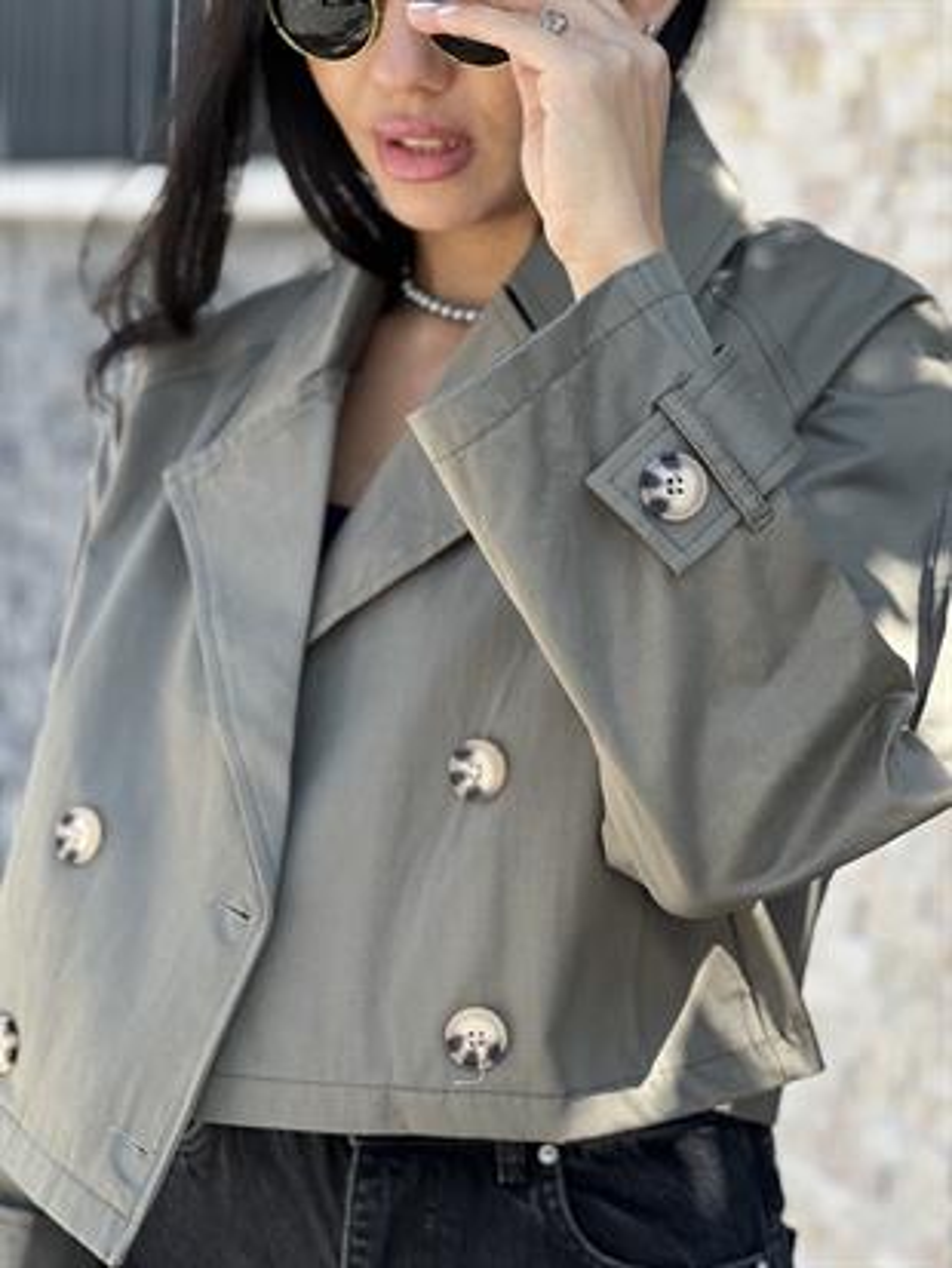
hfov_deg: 19.1
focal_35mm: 77
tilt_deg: -5.4
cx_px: 476
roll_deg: -2.1
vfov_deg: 25.3
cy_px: 634
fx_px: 2822
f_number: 2.8
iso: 32
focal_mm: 9
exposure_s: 1/121
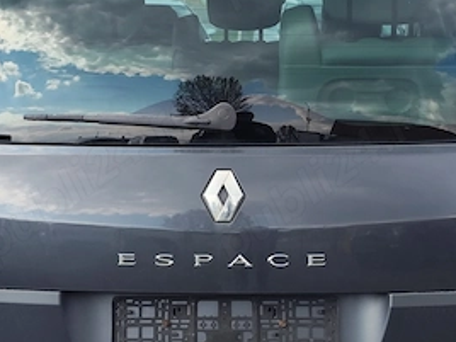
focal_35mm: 103
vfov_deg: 14.4
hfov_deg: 19.1
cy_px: 196
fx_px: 1357
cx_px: 208
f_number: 1.65
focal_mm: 6.19
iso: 50
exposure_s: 1/436
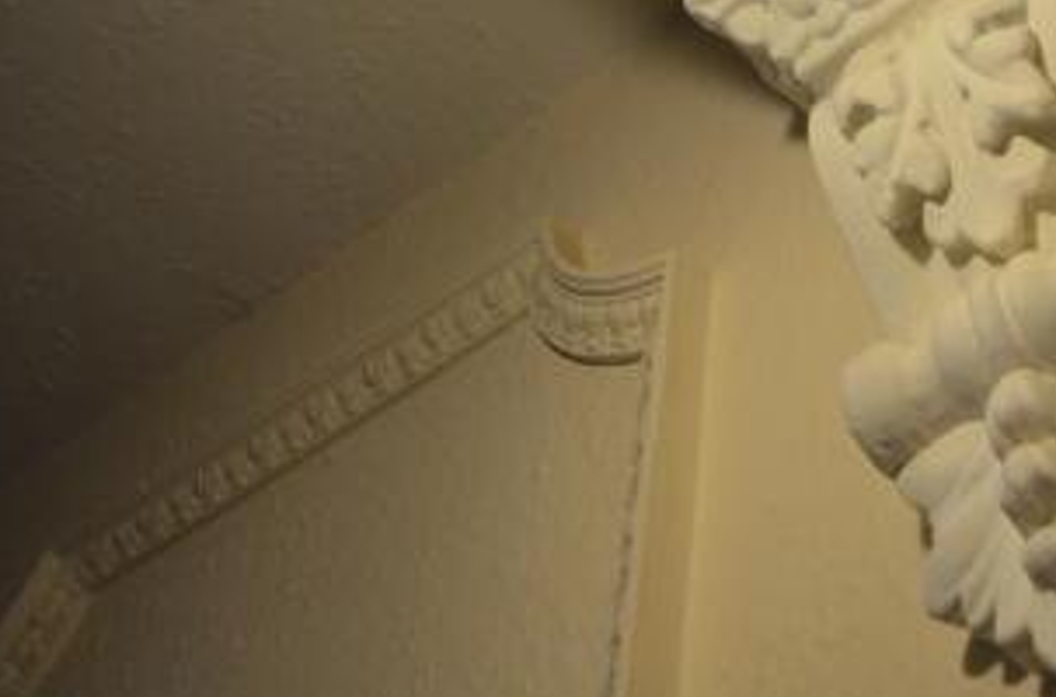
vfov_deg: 20.5
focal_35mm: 65
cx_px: 1000
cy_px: 136
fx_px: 1901
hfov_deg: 29.4
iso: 800
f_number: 5.6
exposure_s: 1/50
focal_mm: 20
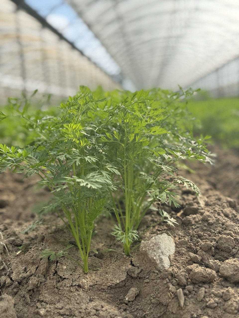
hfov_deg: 30.3
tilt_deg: -5.5
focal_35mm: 48
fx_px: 442
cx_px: 120
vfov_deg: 39.7
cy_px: 159
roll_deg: +5.2
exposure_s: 1/1524
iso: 64
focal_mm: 6.76
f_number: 1.78
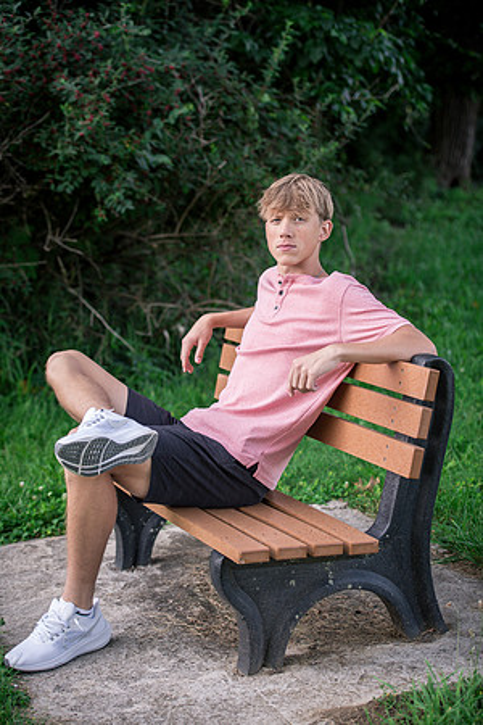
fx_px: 1409
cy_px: 362
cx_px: 242
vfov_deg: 28.8
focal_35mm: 70
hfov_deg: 19.5
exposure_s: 1/800
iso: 800
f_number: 2.8
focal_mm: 70
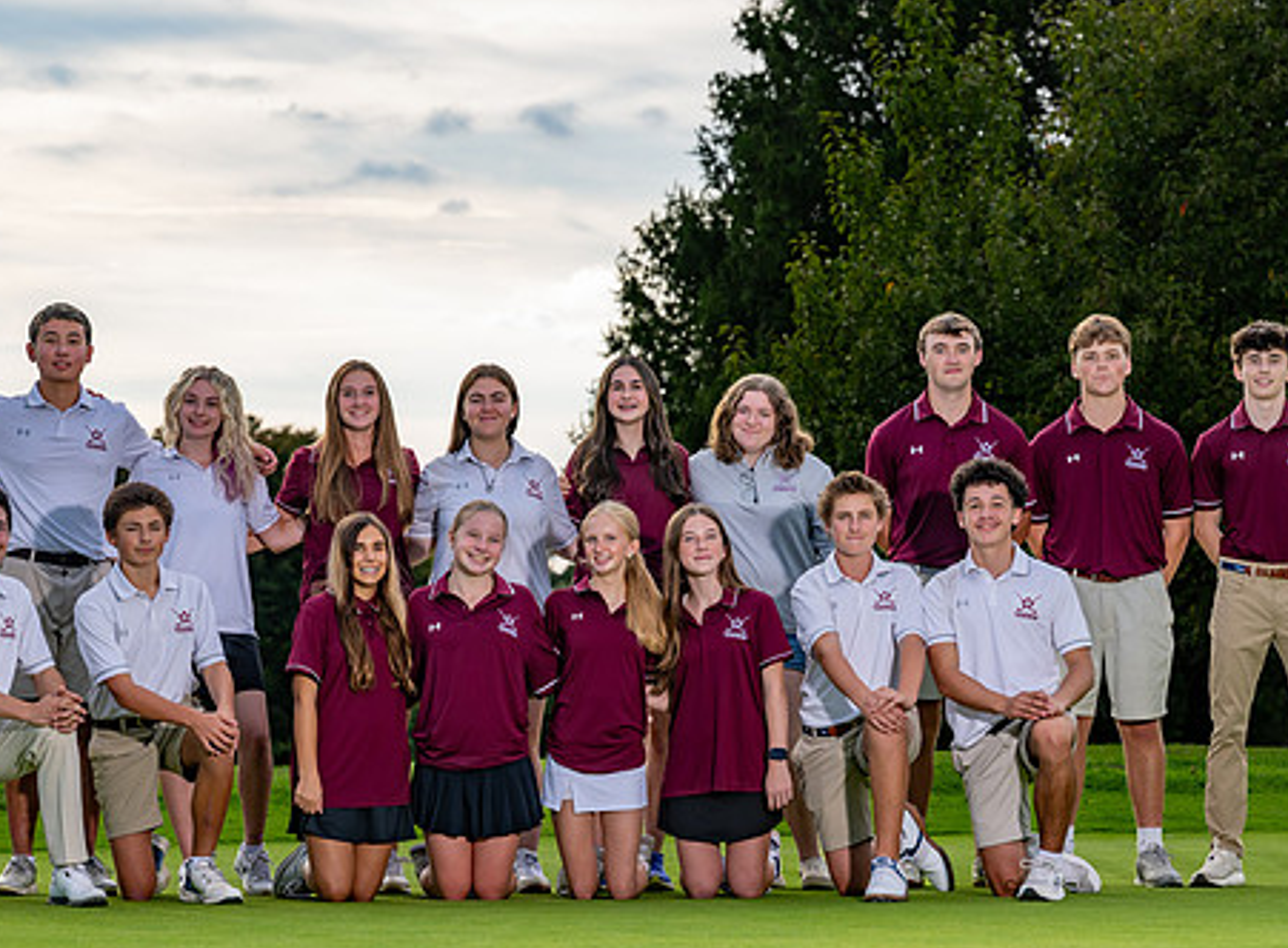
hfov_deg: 14.4
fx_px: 5101
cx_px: 541
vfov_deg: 10.6
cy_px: 615
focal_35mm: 138
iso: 160
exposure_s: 1/500
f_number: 5
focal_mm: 92
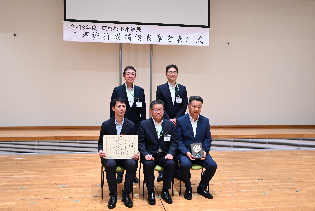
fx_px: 306
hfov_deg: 54.4
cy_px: 106
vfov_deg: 37.9
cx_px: 158
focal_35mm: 35
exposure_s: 1/40
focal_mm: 35
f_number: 5
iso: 2000
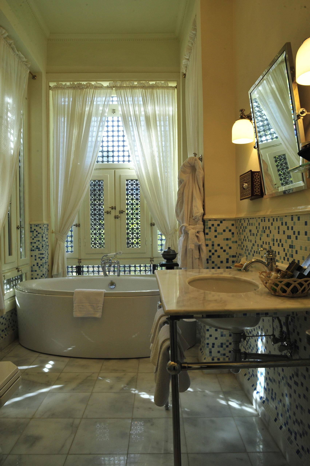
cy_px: 233
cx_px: 155
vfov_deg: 73.8
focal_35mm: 24
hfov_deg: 53.1
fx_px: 310
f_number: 13
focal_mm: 24
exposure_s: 1/20
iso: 640
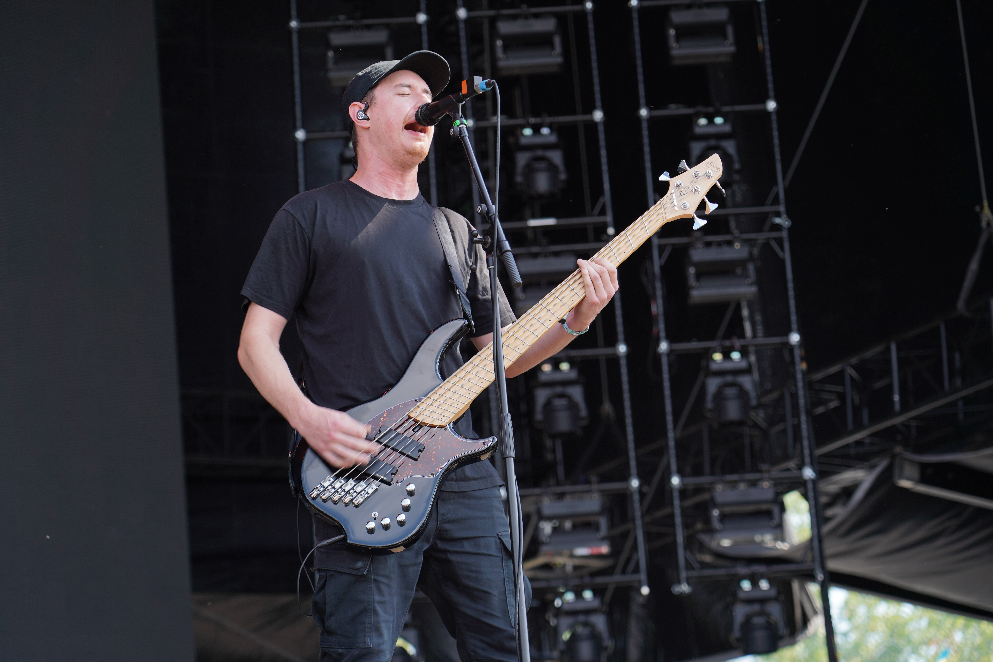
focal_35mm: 105
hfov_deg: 19.5
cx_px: 496
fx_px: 2896
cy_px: 331
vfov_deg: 13.0
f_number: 4.5
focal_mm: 105
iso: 100
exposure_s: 1/200
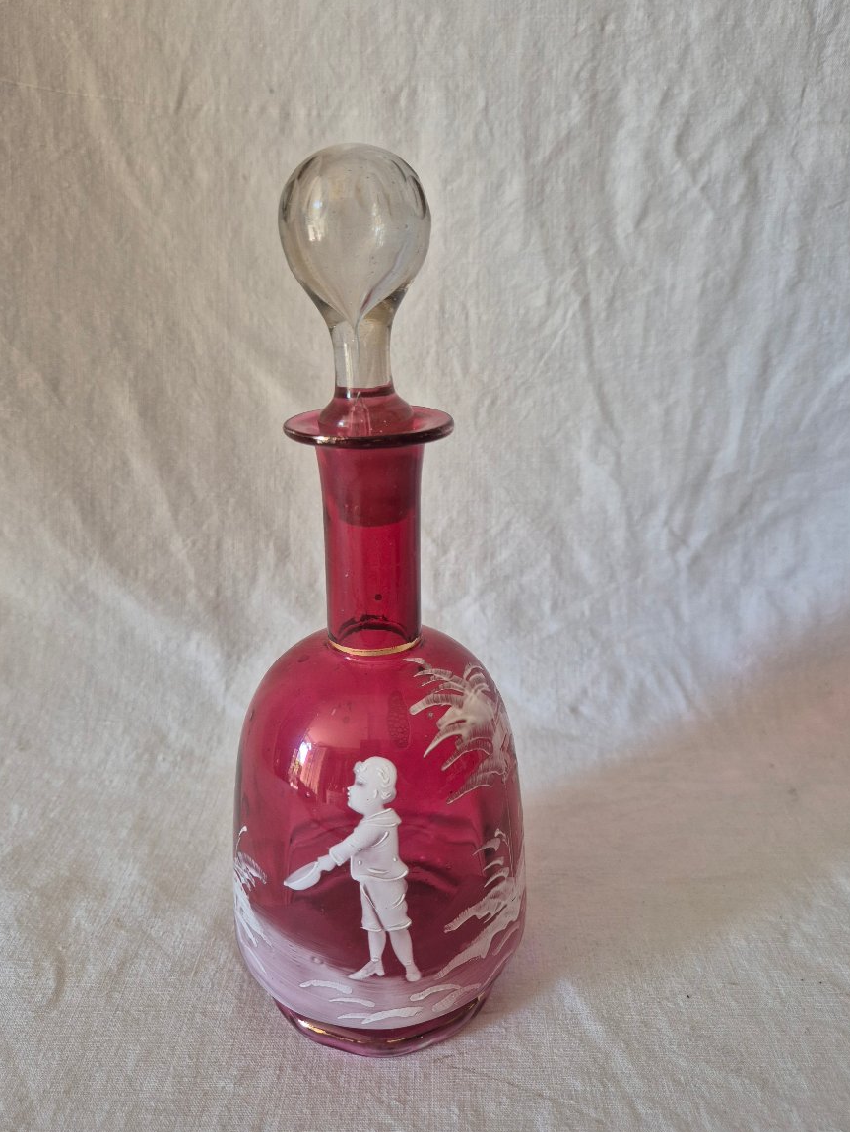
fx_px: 785
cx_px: 425
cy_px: 570
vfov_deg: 71.6
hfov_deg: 56.8
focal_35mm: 24
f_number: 1.8
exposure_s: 1/100
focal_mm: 5.4
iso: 200
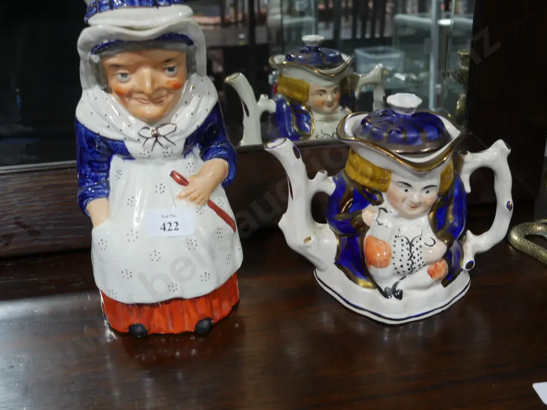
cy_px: 204
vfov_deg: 35.1
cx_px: 270
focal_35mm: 41
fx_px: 648
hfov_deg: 45.8
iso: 500
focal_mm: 20
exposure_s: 1/60
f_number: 4.5
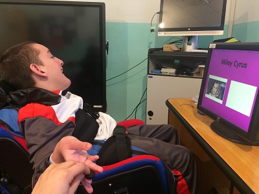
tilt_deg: -15.9
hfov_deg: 61.7
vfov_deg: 48.2
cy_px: 97
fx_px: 217
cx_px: 130
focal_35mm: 29
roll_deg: -1.7
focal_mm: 4.15
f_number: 2.2
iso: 320
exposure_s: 1/33
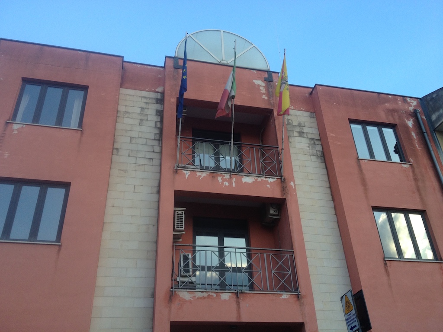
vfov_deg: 40.7
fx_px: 448
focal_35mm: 35
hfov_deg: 52.6
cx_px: 222
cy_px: 166
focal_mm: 4.28
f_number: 2.4
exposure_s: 1/250
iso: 50
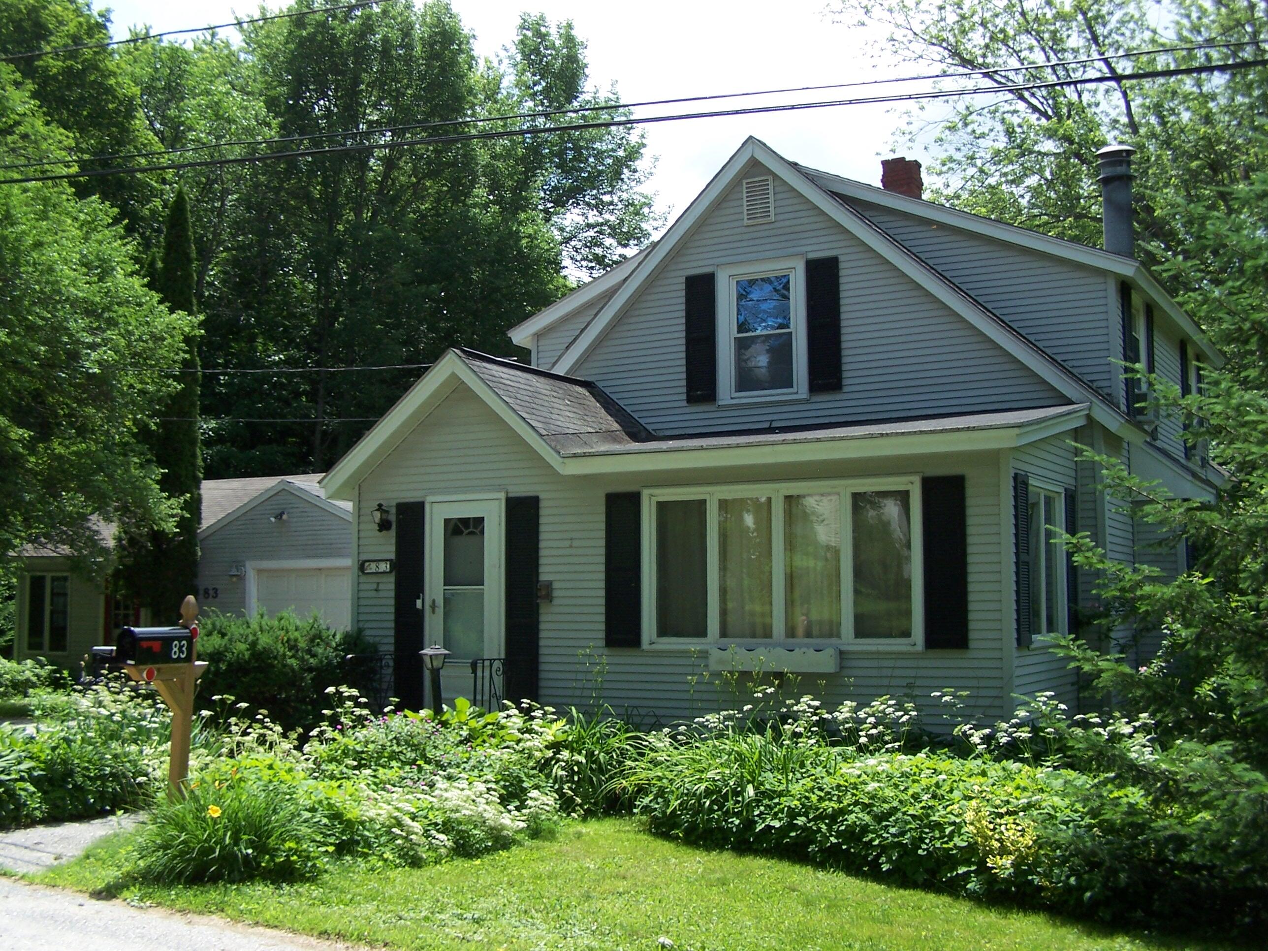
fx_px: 1392
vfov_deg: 37.7
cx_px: 634
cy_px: 476
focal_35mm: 38
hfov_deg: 49.0
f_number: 2.8
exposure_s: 1/750
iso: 80
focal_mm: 6.3
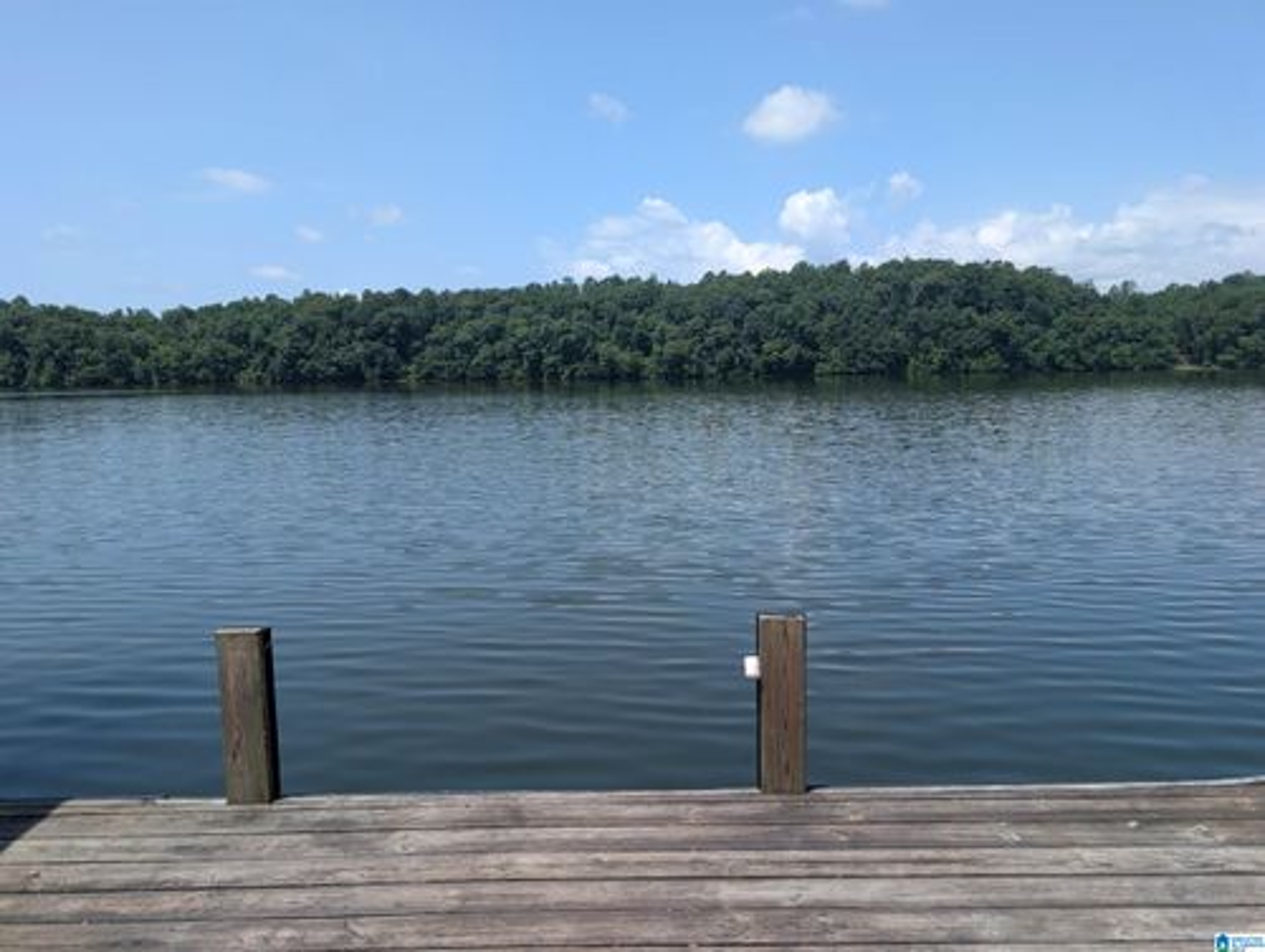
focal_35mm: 24
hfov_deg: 71.5
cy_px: 476
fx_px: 878
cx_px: 632
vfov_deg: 56.9
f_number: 1.68
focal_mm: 6.9
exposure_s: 1/1011
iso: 22
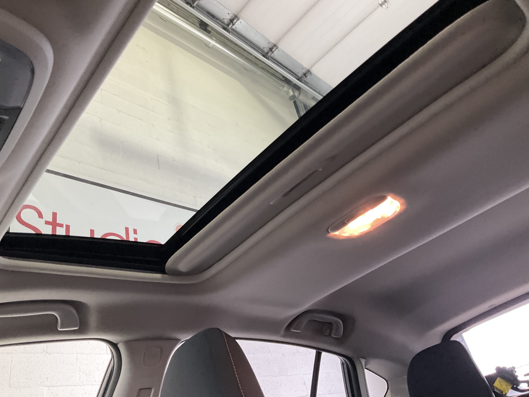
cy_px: 198
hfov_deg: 61.7
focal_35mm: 29
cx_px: 264
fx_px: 443
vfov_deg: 48.2
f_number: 1.8
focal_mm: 3
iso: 160
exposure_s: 1/60
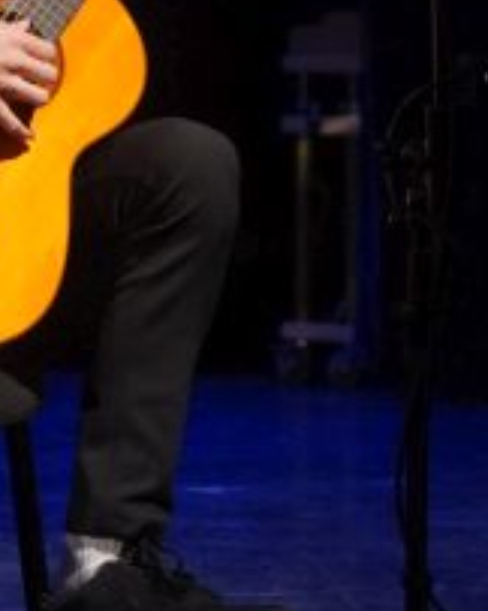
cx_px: 96
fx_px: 6220
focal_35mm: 344
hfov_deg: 4.5
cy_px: -87
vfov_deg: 5.6
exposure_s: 1/125
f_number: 2.8
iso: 2000
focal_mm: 50
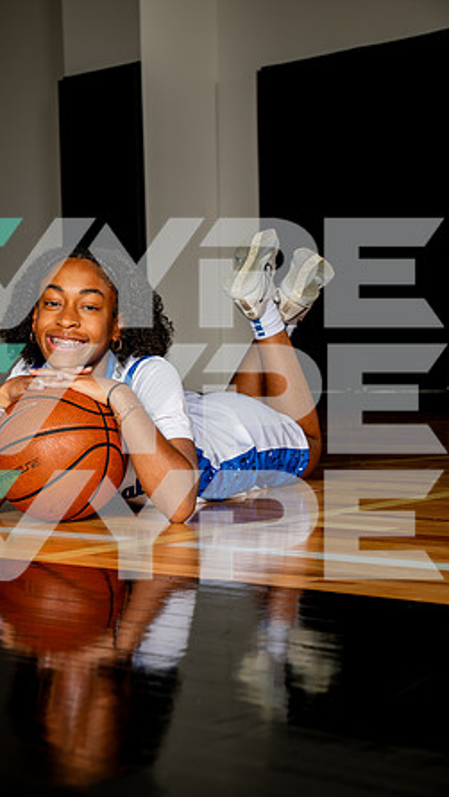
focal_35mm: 74
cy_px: 400
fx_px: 1566
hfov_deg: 16.3
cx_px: 182
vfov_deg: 28.6
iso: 250
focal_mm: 70
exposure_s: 1/500
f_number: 8
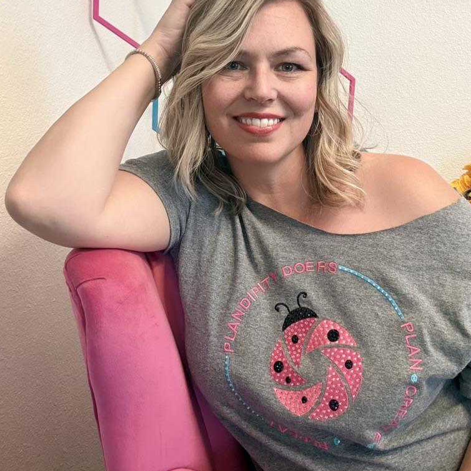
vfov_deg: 45.9
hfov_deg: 46.0
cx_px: 234
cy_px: 196
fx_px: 554
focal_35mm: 36
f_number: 1.9
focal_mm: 2.69
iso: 250
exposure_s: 1/40
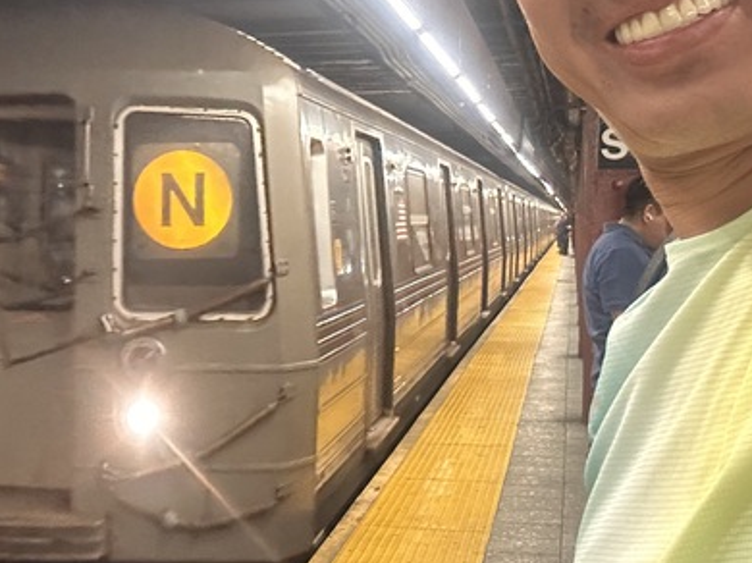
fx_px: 1281
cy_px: 218
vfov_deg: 24.7
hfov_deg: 31.7
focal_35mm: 59
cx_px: 127
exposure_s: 1/40
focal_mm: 2.69
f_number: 1.9
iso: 320
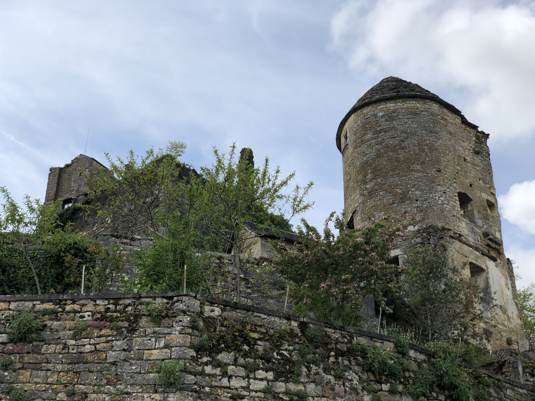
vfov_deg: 28.0
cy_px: 200
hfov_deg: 36.8
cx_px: 268
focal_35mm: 52
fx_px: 804
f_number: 2.4
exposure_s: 1/1297
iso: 16
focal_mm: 6
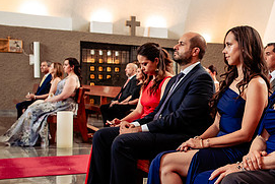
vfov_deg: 22.6
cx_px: 250
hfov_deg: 31.7
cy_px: 111
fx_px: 459
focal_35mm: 60
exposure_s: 1/125
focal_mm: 28
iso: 1600
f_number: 4.5
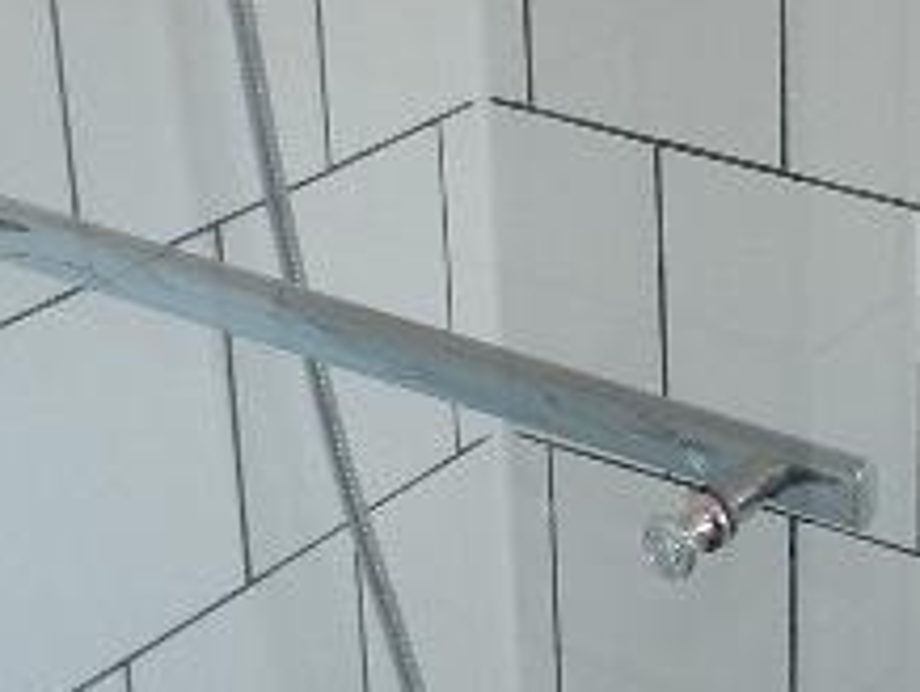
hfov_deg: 17.2
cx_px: 1177
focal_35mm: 108
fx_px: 2874
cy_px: 160
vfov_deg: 13.7
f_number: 3.4
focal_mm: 4
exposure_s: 1/60
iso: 160
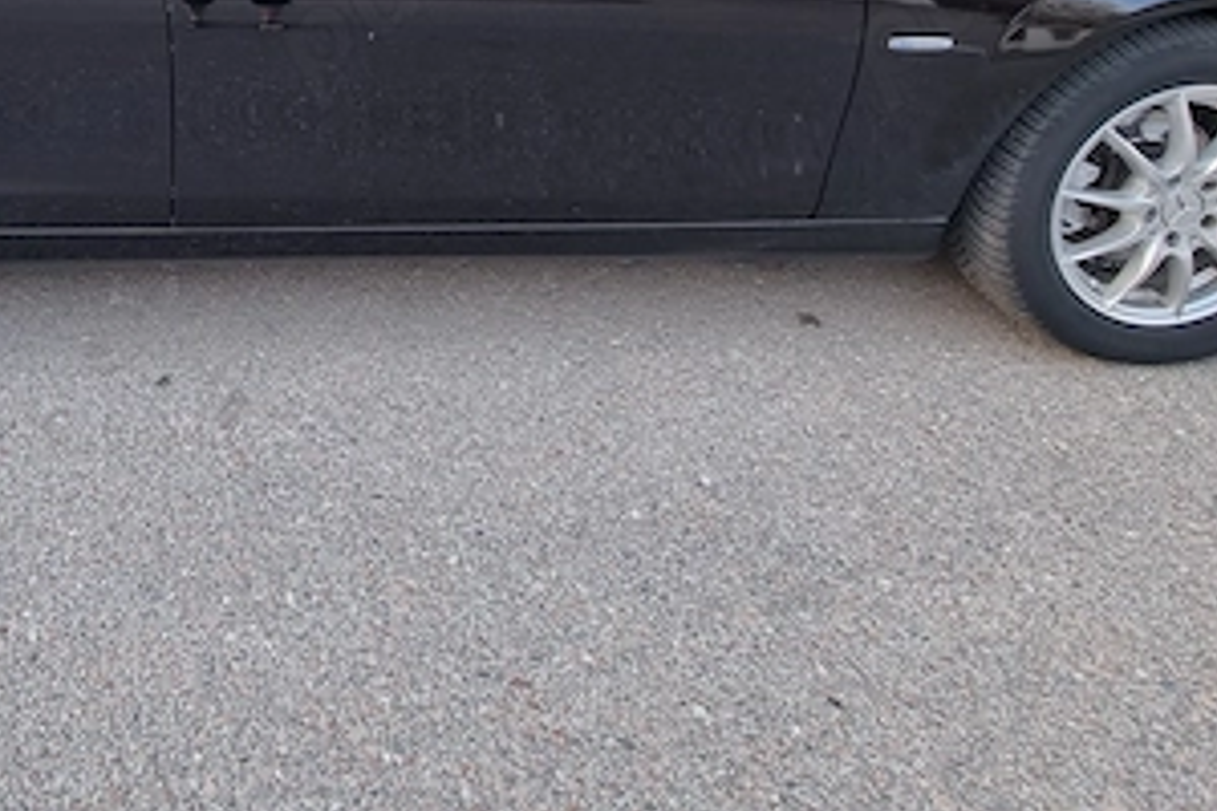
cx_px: 252
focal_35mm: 27
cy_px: -69
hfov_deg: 62.0
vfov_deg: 39.6
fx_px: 913
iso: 64
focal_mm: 2.2
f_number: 2.2
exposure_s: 1/50
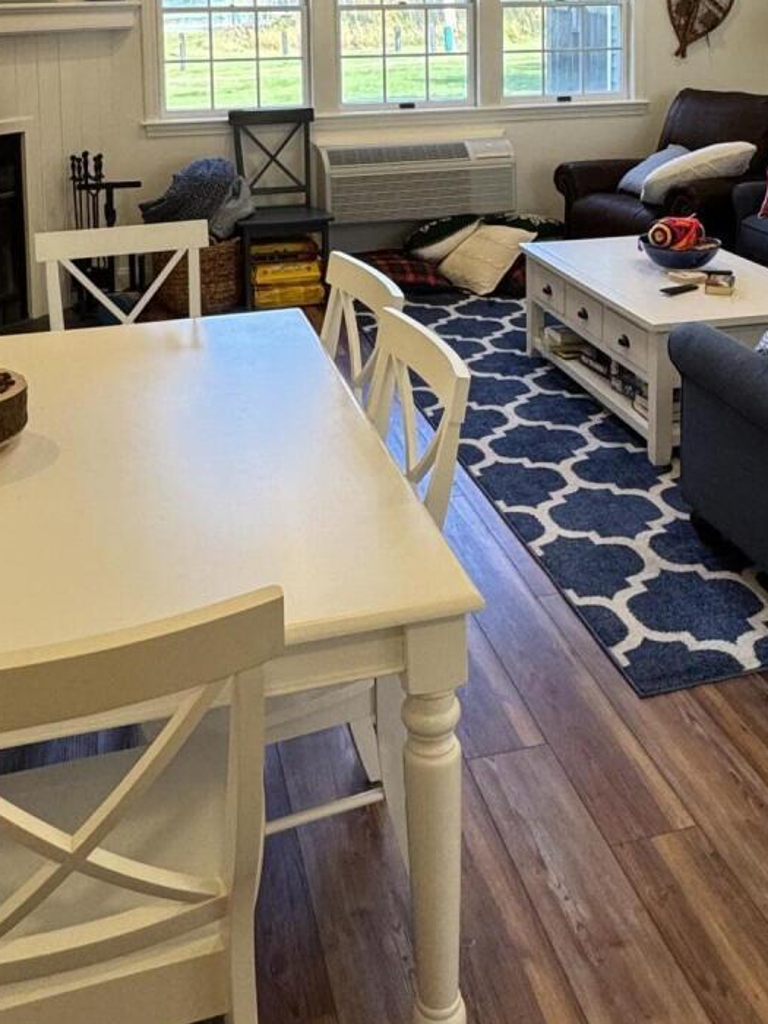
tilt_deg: -5.7
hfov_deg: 35.9
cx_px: 445
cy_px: 91
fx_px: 1183
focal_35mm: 40
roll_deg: +1.6
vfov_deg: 42.6
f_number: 2.2
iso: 160
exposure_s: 1/120
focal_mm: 2.22
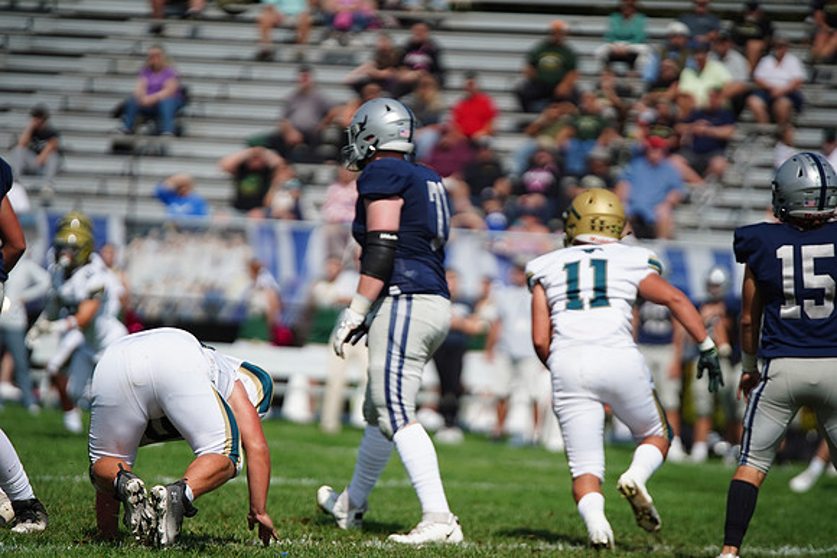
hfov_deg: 6.9
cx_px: 418
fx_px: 6976
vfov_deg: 4.6
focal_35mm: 300
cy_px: 279
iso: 400
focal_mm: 300
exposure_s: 1/8000
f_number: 2.8
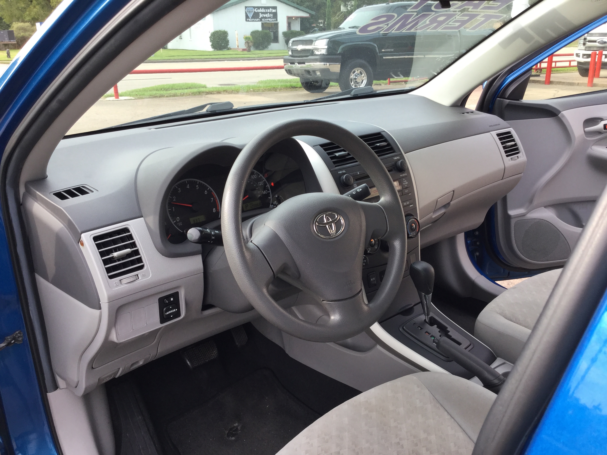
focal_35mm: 31
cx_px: 304
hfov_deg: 58.4
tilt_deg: -19.1
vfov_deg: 45.4
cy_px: 228
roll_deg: -0.3
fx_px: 544
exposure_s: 1/120
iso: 32
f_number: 2.4
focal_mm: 3.3
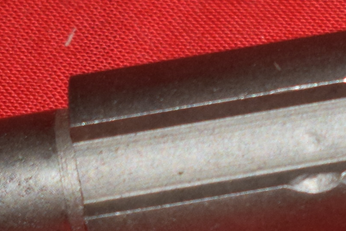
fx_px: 3874
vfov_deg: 3.4
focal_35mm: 403
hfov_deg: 5.0
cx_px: 649
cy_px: 224
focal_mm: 48
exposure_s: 1/160
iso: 640
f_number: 5.3
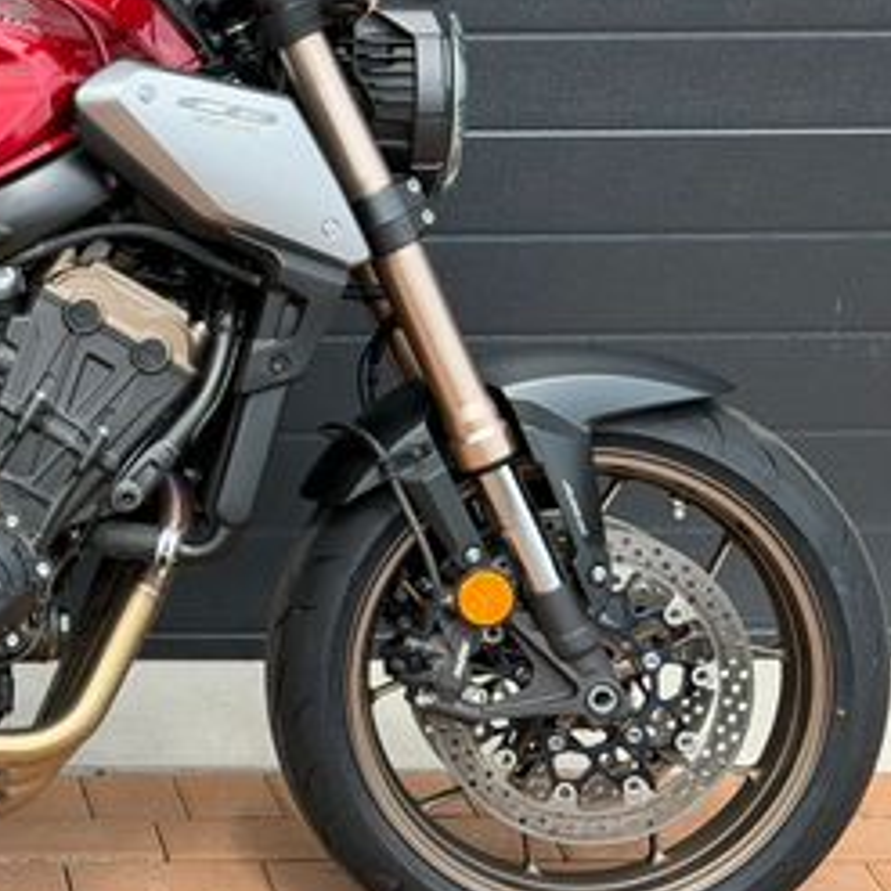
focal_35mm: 110
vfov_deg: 15.8
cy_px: 364
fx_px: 3203
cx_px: -231
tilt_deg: -17.3
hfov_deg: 15.2
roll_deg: -0.3
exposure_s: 1/1377
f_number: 1.78
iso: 64
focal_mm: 6.76
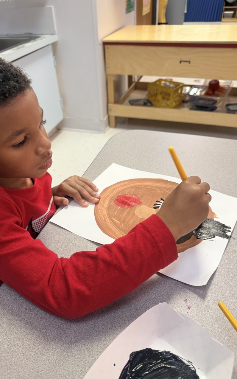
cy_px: 190
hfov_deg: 47.5
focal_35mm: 26
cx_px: 109
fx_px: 269
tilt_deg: -38.4
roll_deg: +4.2
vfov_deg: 70.4
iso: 125
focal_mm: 6.76
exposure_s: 1/60
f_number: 1.78
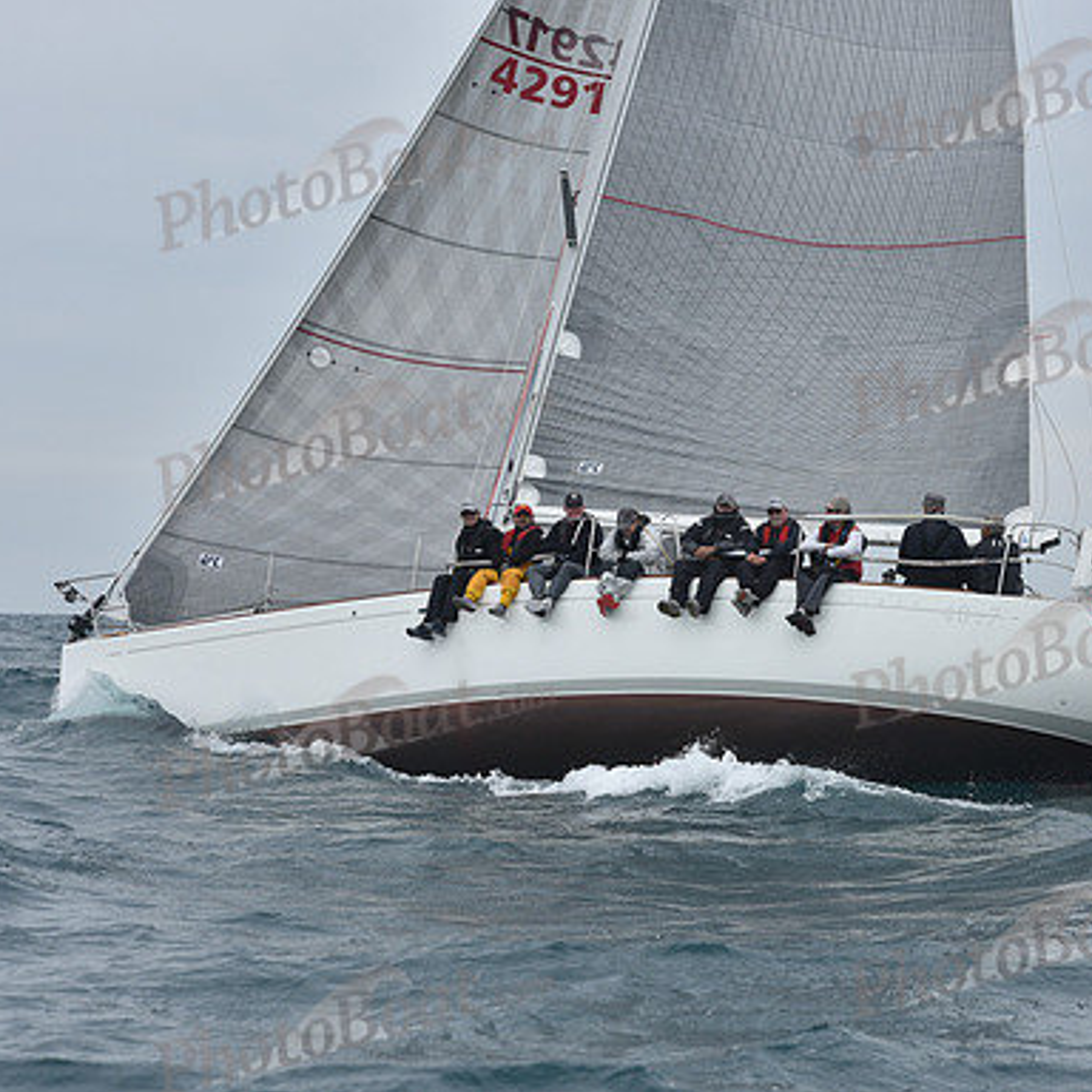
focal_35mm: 118
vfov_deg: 14.8
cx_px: 705
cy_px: 547
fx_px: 4211
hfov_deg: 14.8
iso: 250
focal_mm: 92
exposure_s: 1/800
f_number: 6.3
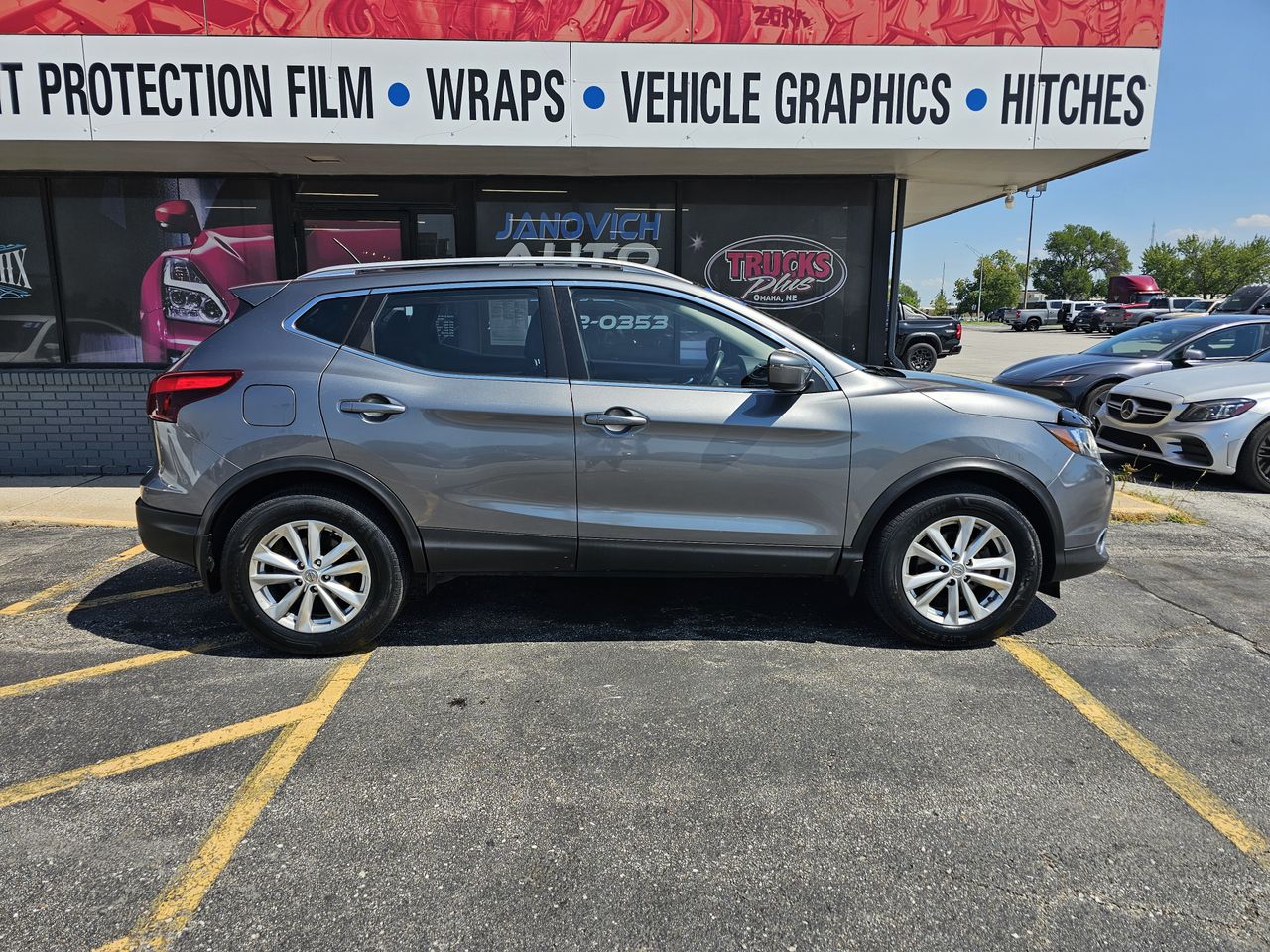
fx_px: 844
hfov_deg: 73.9
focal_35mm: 23
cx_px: 635
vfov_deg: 58.9
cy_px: 476
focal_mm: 6.3
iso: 10
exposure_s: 1/638
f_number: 1.7
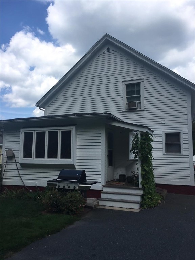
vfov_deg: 61.7
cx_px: 98
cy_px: 130
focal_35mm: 29
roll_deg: -0.4
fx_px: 218
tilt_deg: +6.4
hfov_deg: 48.2
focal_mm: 4.15
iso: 25
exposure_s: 1/1479
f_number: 2.2
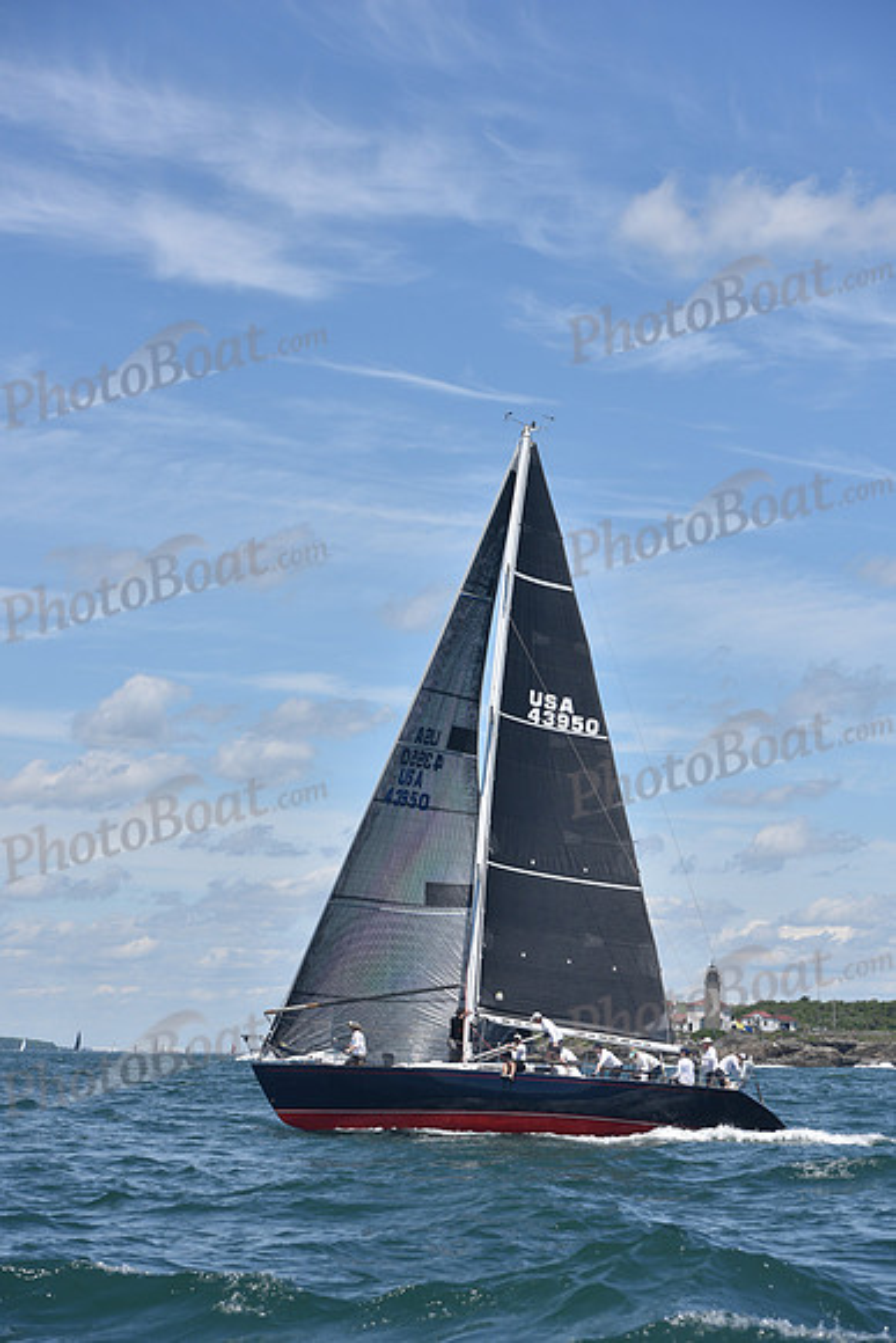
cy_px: 672
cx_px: 448
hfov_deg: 19.5
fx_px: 2612
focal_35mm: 70
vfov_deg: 28.8
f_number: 7.1
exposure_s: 1/800
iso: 250
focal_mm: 70
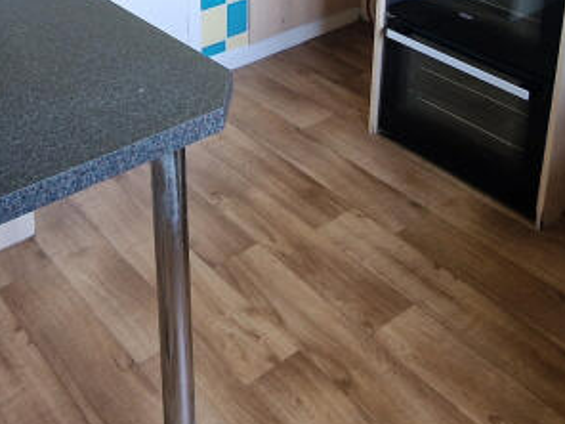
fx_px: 734
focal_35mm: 45
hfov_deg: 41.9
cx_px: 223
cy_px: -53
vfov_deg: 28.8
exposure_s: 1/50
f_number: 2.2
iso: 125
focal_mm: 2.2
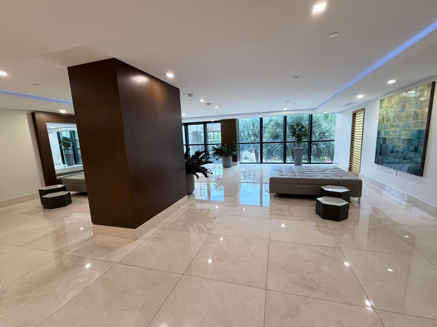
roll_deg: +3.1
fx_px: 189
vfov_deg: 81.7
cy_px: 167
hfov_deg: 98.1
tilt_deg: -9.8
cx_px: 226
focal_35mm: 15
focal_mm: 2.22
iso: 200
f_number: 2.2
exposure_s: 1/60
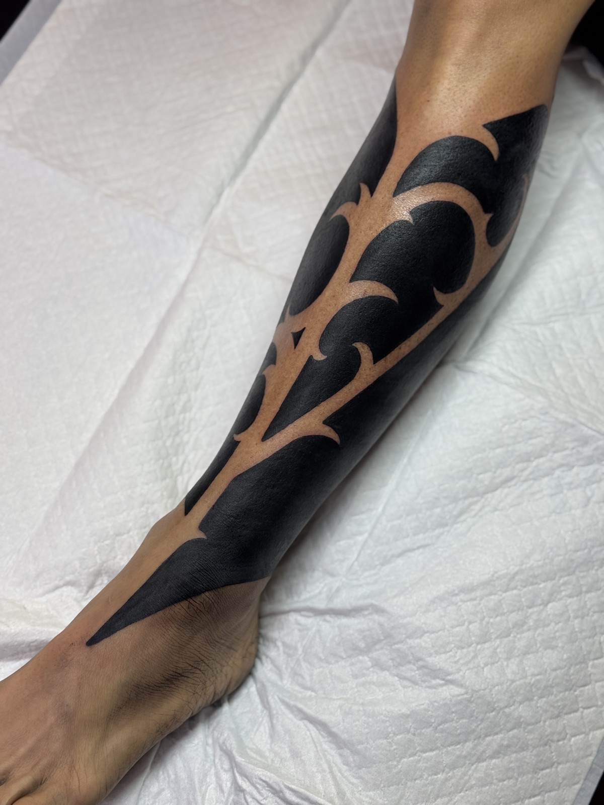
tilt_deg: -70.9
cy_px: 402
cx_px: 302
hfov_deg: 30.3
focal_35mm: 48
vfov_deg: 39.7
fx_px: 1117
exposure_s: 1/122
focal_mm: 6.76
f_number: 1.78
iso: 50
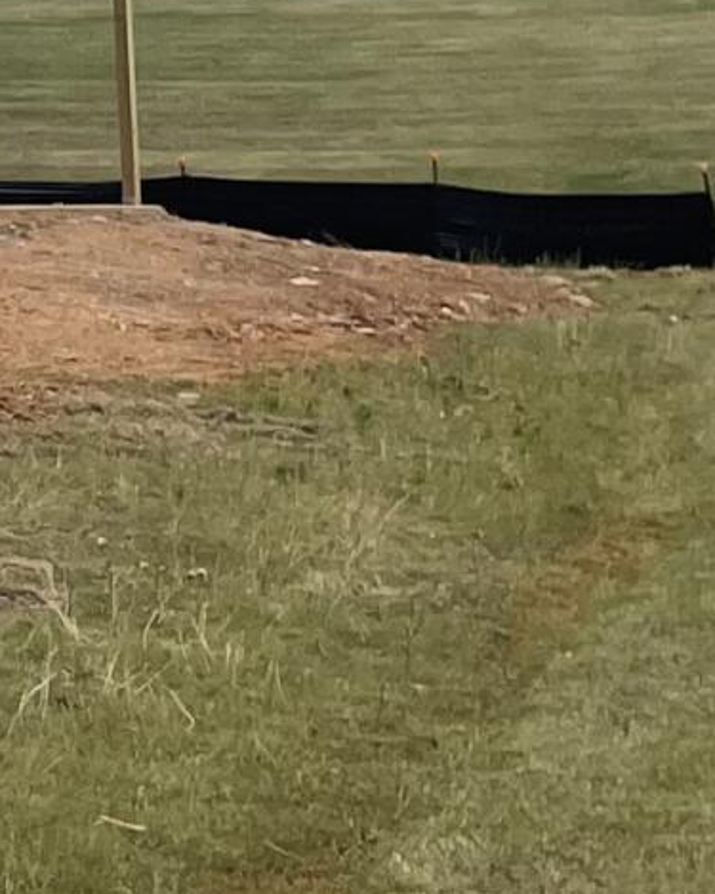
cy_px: -231
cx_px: -1306
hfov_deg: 8.5
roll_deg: +0.9
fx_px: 4128
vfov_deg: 12.0
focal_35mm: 156
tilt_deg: +5.7
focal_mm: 5.1
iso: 32
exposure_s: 1/5128
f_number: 1.6
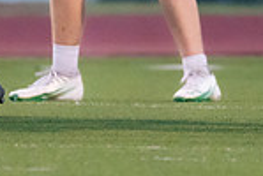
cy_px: -126
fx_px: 10709
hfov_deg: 1.4
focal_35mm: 1463
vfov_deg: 0.9
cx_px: 347
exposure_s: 1/1000
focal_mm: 200
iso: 1600
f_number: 2.8
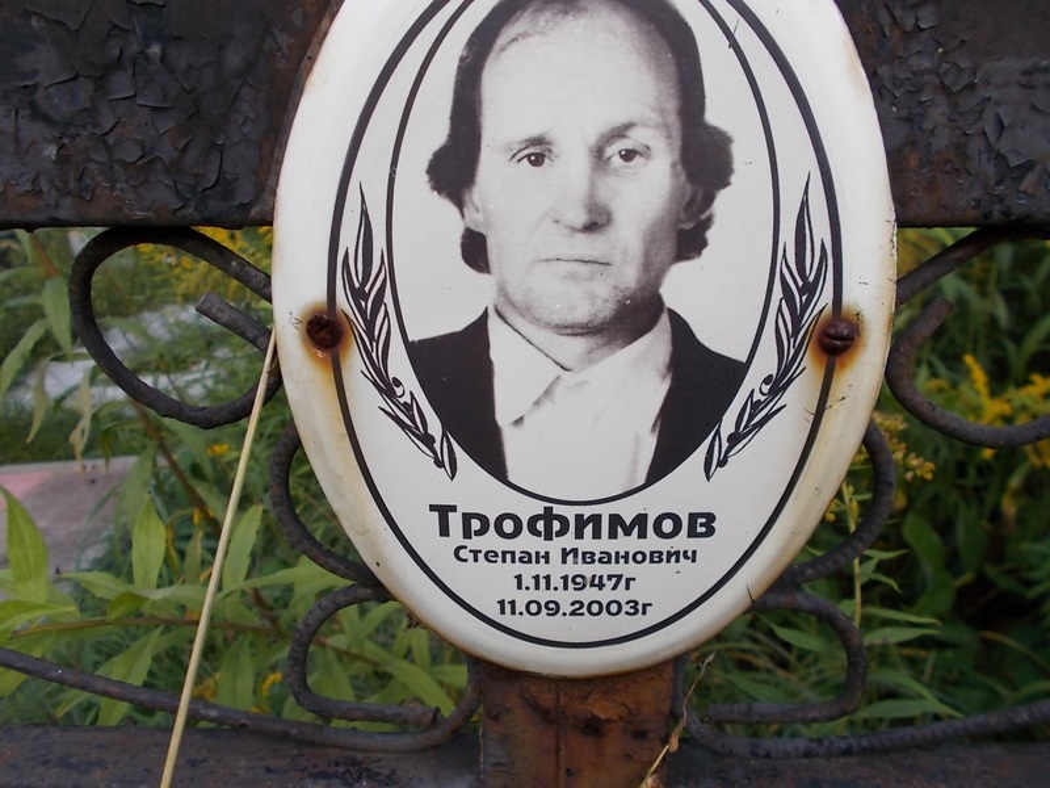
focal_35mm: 26
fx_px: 789
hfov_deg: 67.3
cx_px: 525
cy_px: 394
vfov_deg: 53.1
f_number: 3.2
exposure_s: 1/200
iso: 80
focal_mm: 4.6
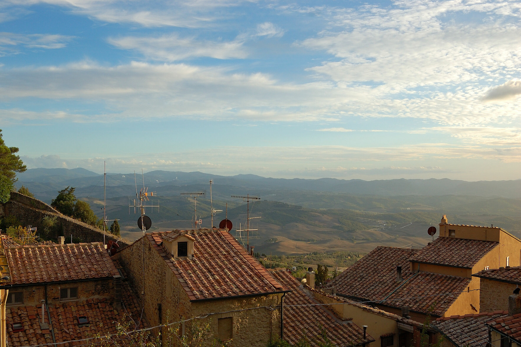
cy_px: 174
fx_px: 521
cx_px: 260
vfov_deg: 36.8
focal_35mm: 36
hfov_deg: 53.2
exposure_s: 1/320
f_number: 7.1
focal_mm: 24
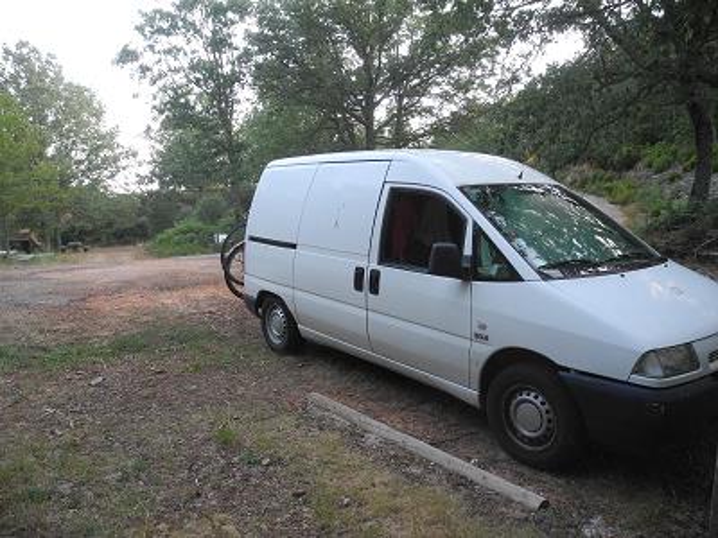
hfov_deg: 63.4
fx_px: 581
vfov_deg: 49.7
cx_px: 359
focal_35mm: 28
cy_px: 269
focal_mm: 6
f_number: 2.8
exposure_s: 1/100
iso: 100
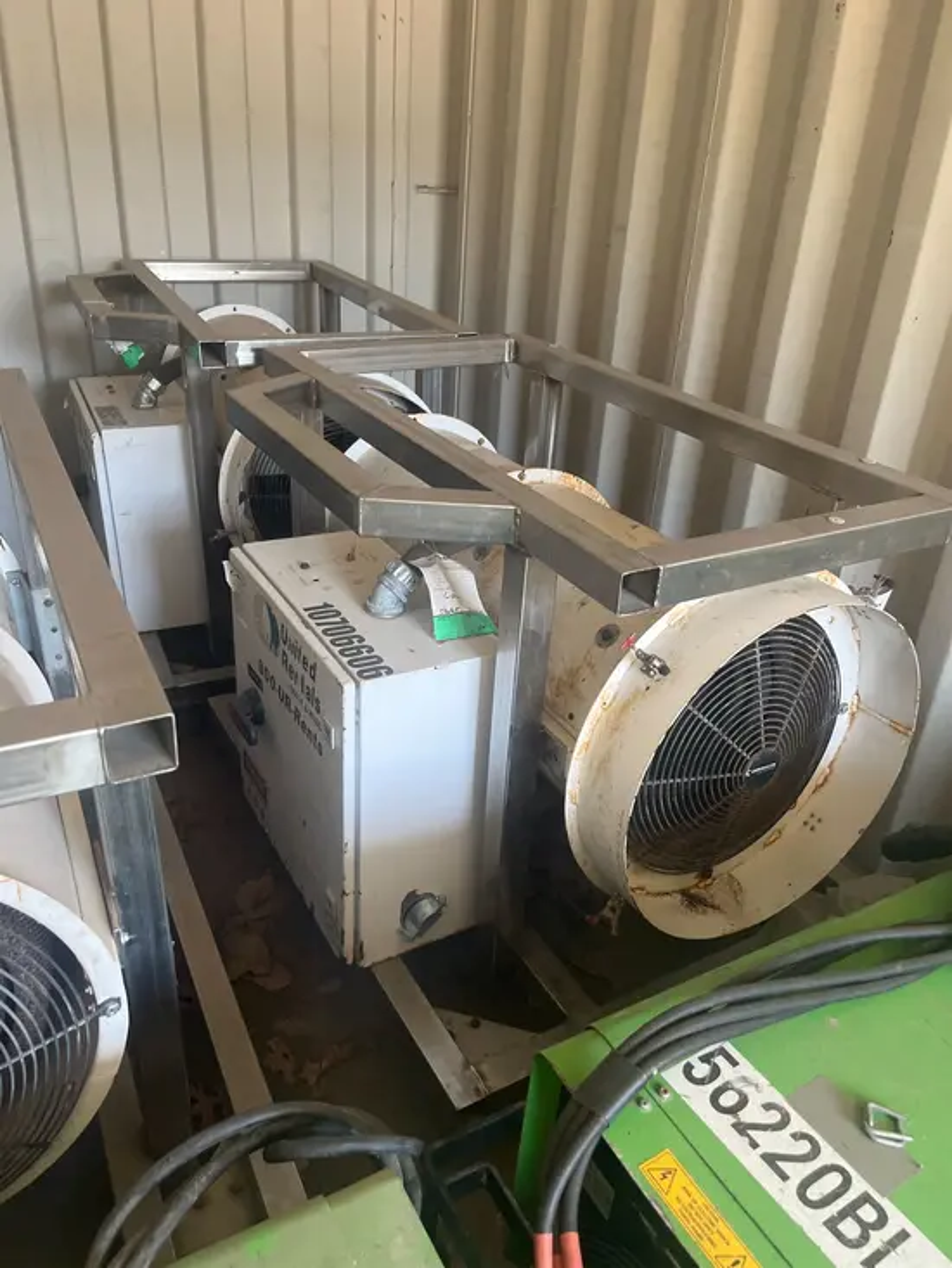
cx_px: 476
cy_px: 634
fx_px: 953
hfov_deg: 53.1
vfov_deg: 67.3
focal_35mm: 26
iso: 200
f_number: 1.6
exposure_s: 1/60
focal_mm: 5.1
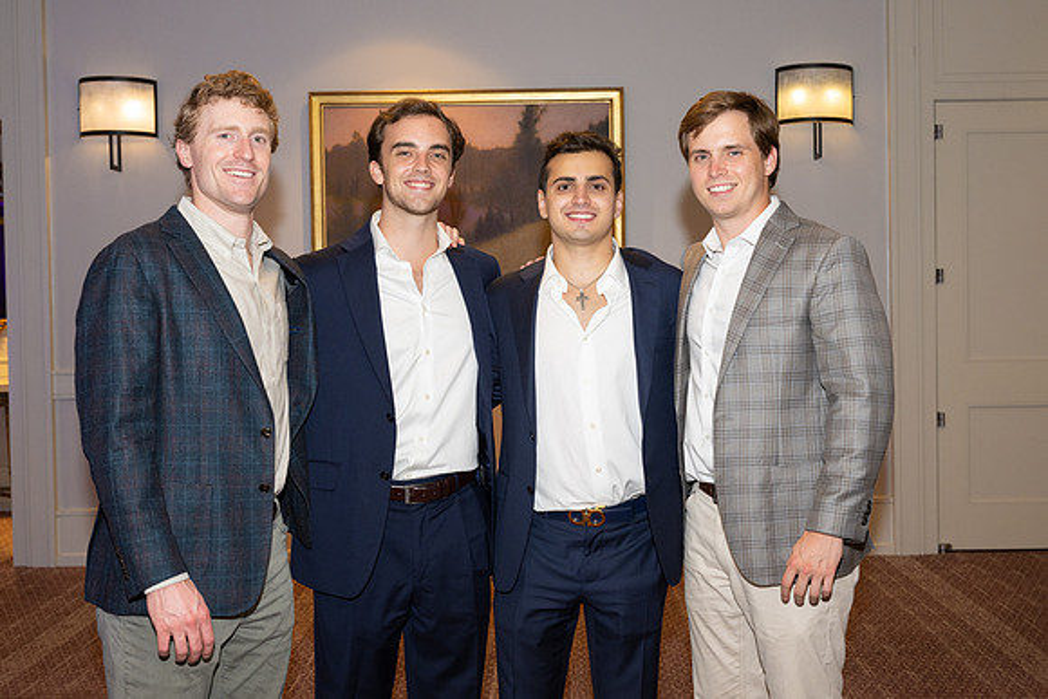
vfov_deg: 31.0
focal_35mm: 43
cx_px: 567
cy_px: 339
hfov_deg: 45.1
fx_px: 1261
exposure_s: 1/100
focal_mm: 40
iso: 800
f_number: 5.6
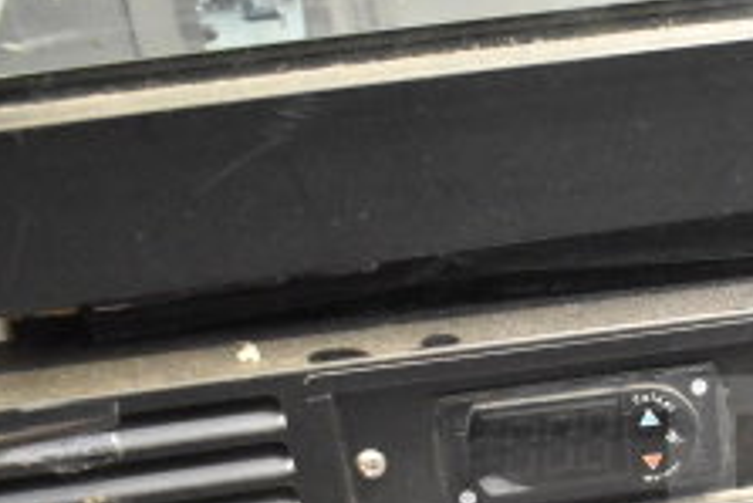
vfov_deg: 14.0
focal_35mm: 94
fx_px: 1975
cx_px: 956
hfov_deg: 20.0
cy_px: 643
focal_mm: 23
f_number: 3.8
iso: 8000
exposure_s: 1/40
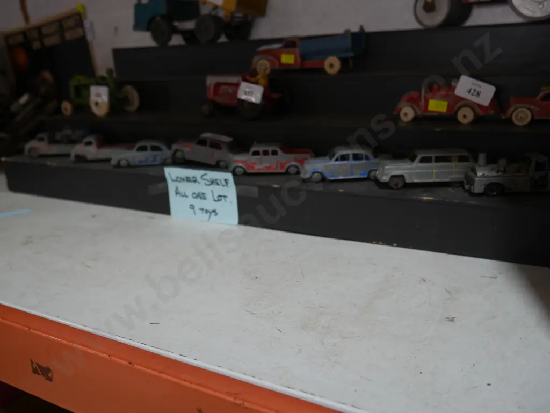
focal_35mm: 32
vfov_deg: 44.2
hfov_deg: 56.8
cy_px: 206
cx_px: 275
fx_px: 509
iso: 200
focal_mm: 16
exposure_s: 1/80
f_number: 3.6
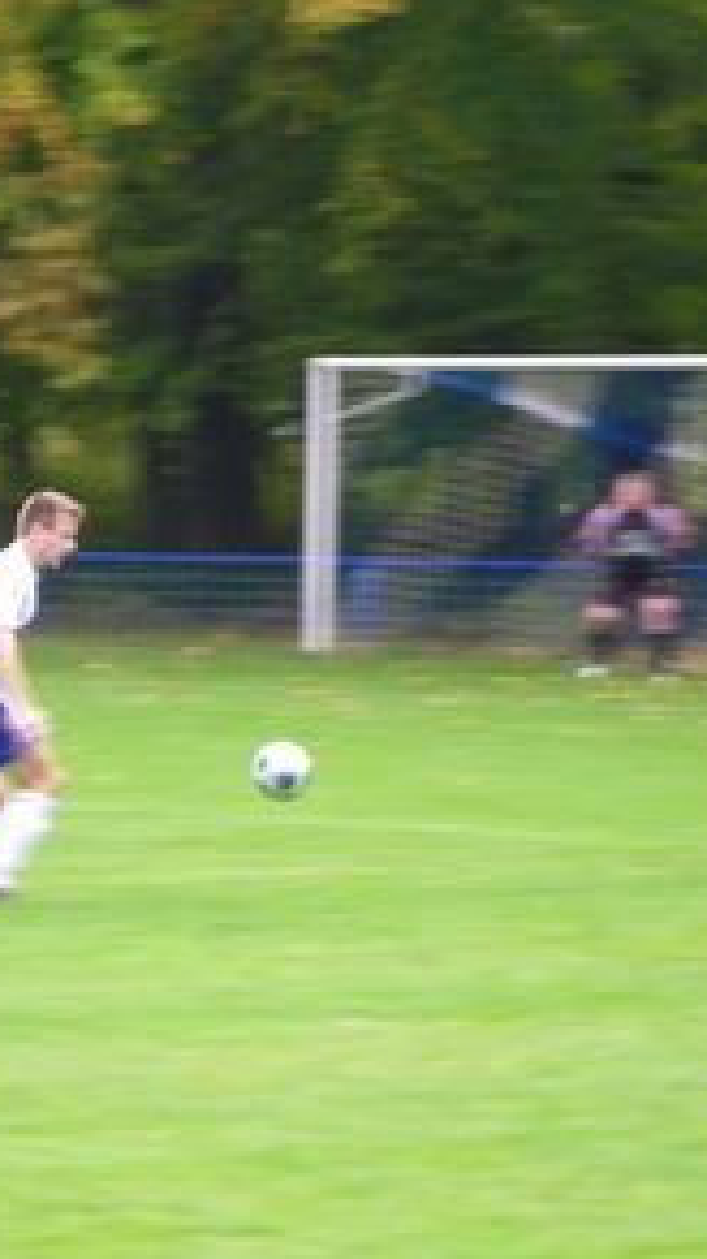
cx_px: 190
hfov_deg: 5.8
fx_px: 6974
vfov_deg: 10.3
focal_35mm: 209
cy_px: 558
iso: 160
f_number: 5.8
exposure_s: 1/60
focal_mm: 19.6
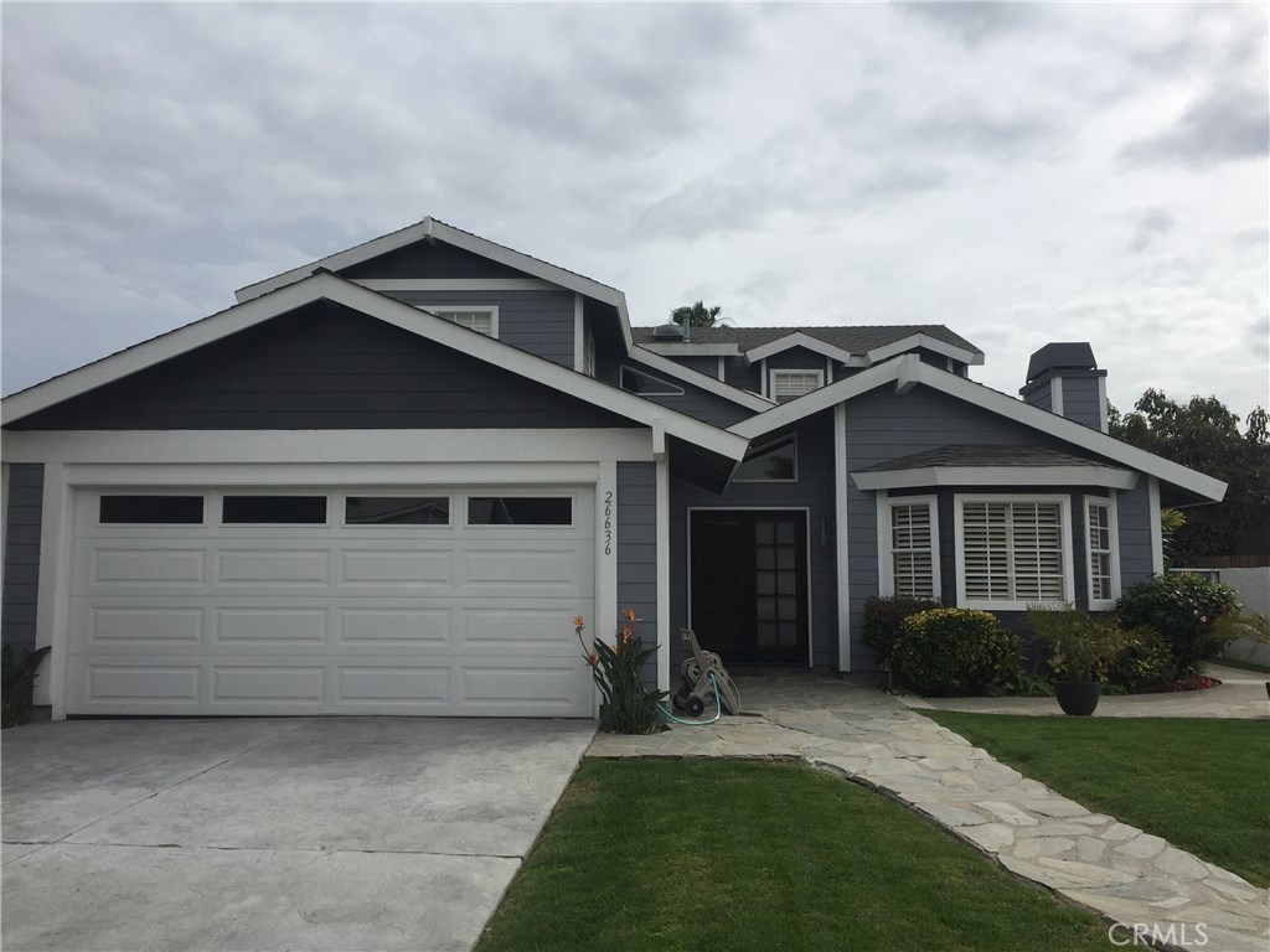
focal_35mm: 29
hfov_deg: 61.7
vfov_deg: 48.2
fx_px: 1064
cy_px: 476
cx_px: 635
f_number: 2.2
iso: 32
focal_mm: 4.15
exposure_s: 1/3597
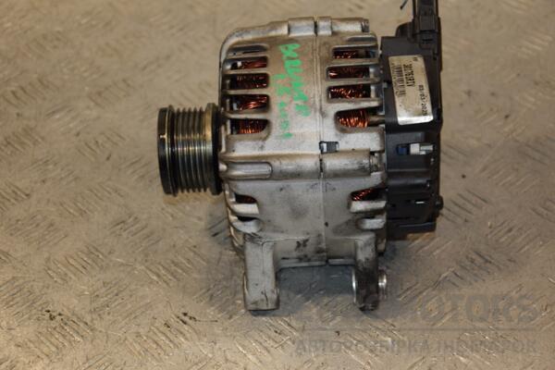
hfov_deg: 23.4
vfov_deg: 15.7
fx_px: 1341
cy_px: 185
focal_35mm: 87
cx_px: 278
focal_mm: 58
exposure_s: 1/200
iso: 800
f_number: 5
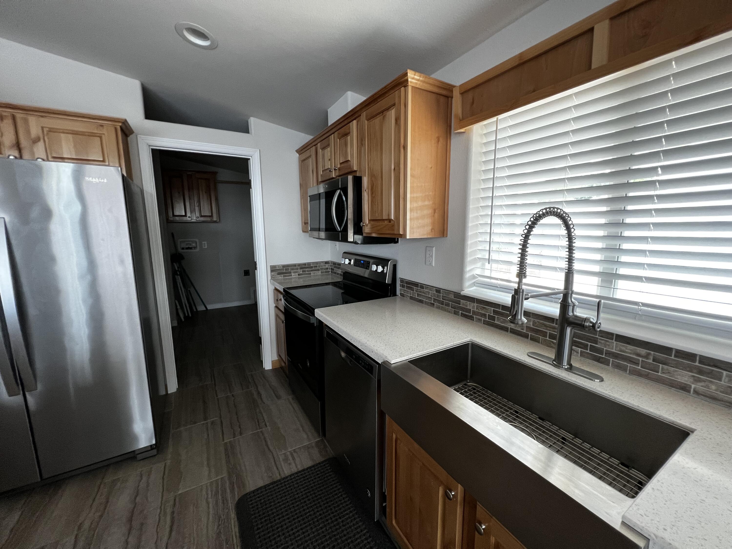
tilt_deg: -8.5
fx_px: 275
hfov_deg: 106.2
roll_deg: +0.1
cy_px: 274
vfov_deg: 89.9
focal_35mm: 13
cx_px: 366
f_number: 1.8
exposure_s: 1/99
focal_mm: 1.57
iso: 250
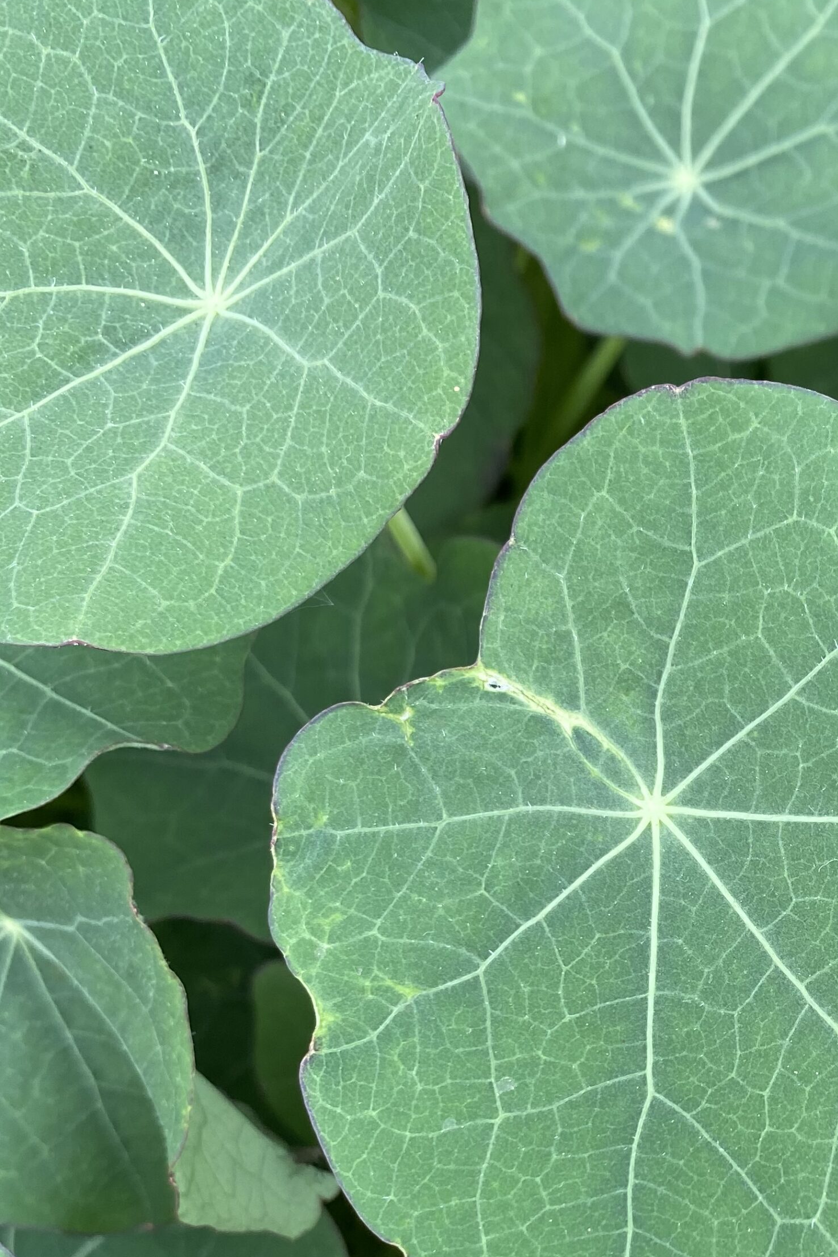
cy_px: 994
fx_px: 1641
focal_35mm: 47
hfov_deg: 27.8
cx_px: 728
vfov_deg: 40.3
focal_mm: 4.25
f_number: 1.8
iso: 64
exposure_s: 1/121
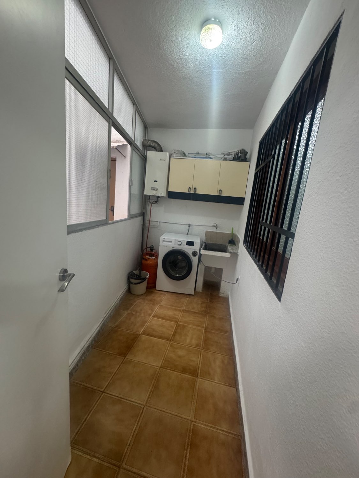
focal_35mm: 14
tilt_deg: -9.9
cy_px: 239
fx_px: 194
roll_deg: -6.2
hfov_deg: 85.7
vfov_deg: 102.1
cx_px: 180
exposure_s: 1/50
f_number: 2.2
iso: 320
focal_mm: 2.22
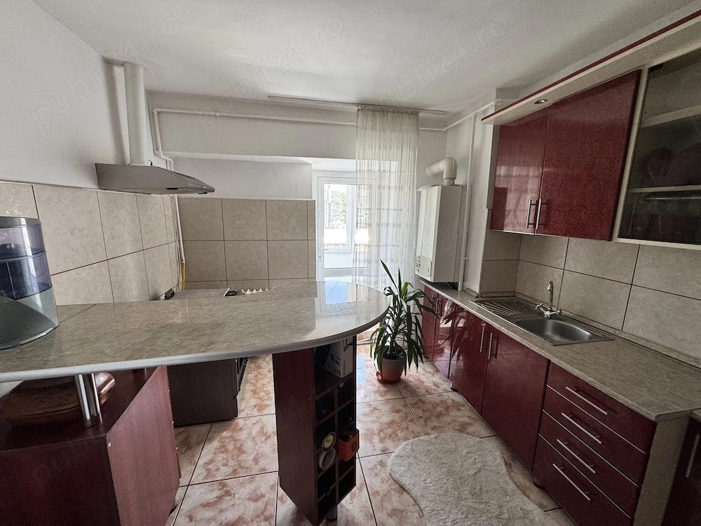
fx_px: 284
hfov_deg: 102.1
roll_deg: -1.2
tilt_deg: -10.2
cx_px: 350
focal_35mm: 14
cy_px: 263
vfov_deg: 85.7
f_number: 2.2
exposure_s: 1/99
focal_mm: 2.22
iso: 125
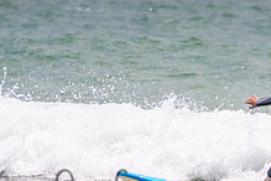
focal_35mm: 1453
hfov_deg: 1.4
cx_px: 183
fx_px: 10937
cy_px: 141
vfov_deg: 0.9
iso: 140
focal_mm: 400
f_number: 5.6
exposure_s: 1/2000
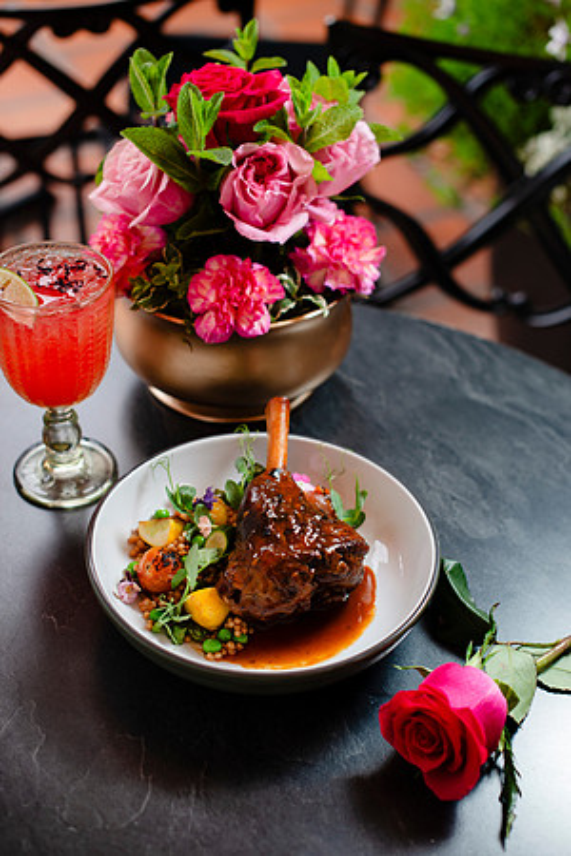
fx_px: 1189
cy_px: 428
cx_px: 286
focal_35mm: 50
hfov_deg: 27.0
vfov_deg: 39.6
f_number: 2.8
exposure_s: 1/250
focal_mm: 50
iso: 200
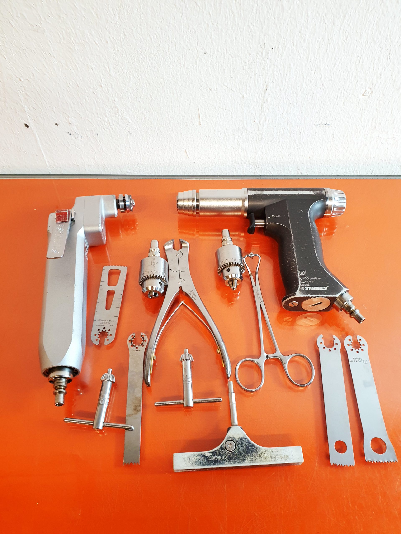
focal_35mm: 26
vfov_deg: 67.3
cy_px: 267
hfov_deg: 53.1
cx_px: 200
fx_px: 402
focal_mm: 4.3
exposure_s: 1/50
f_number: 2.4
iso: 200
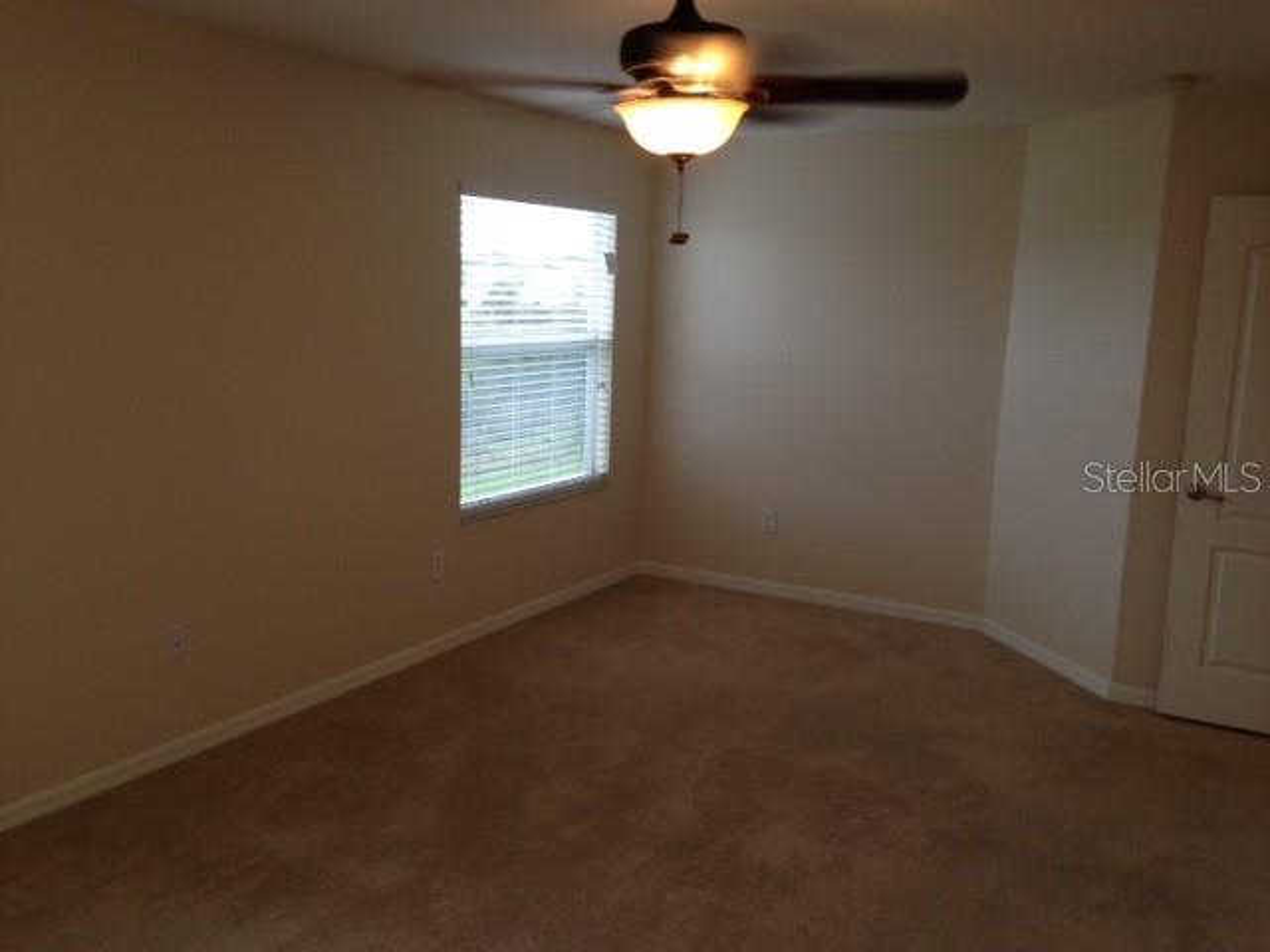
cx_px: 635
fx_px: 1211
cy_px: 476
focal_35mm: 33
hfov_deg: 55.4
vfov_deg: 42.9
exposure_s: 1/30
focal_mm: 4.12
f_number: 2.4
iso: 50
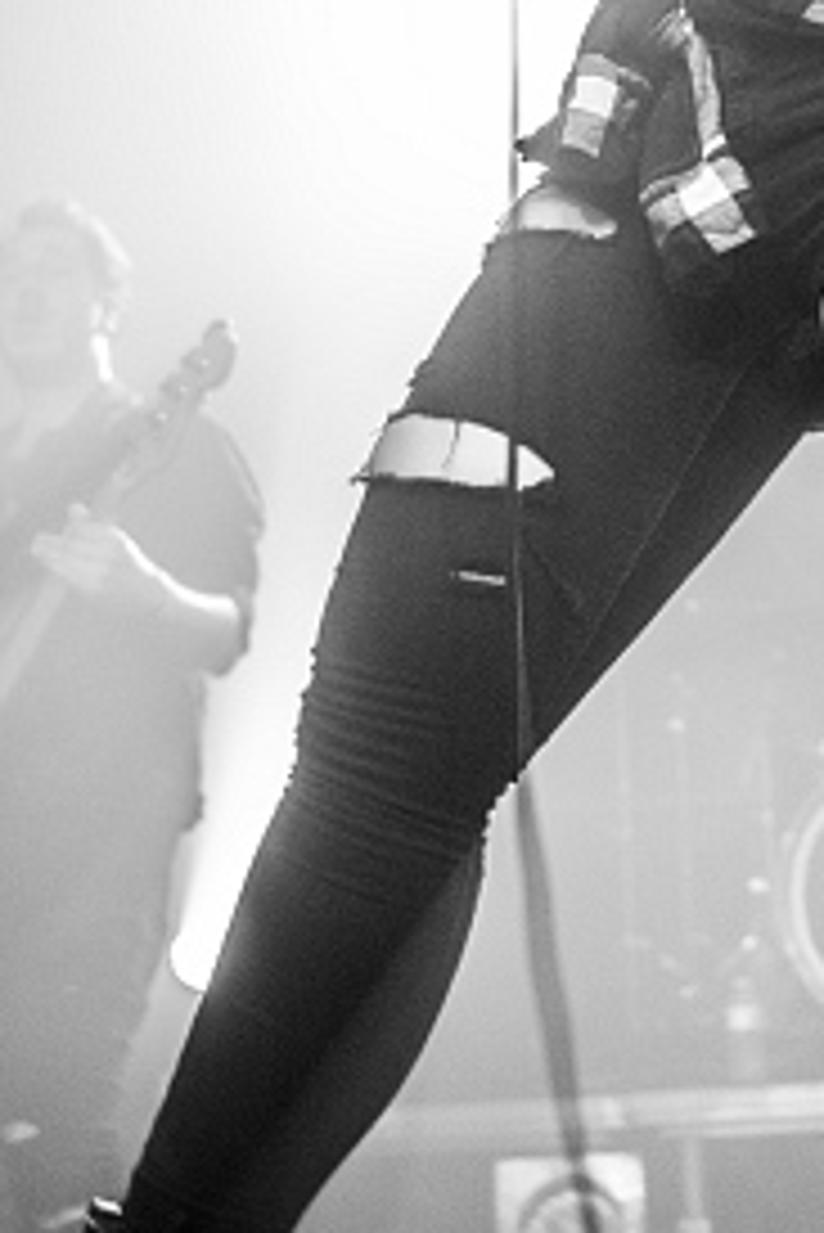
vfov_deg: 30.8
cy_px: 189
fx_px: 2160
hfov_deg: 21.1
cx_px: 759
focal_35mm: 63
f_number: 2.8
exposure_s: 1/80
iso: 1600
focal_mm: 24
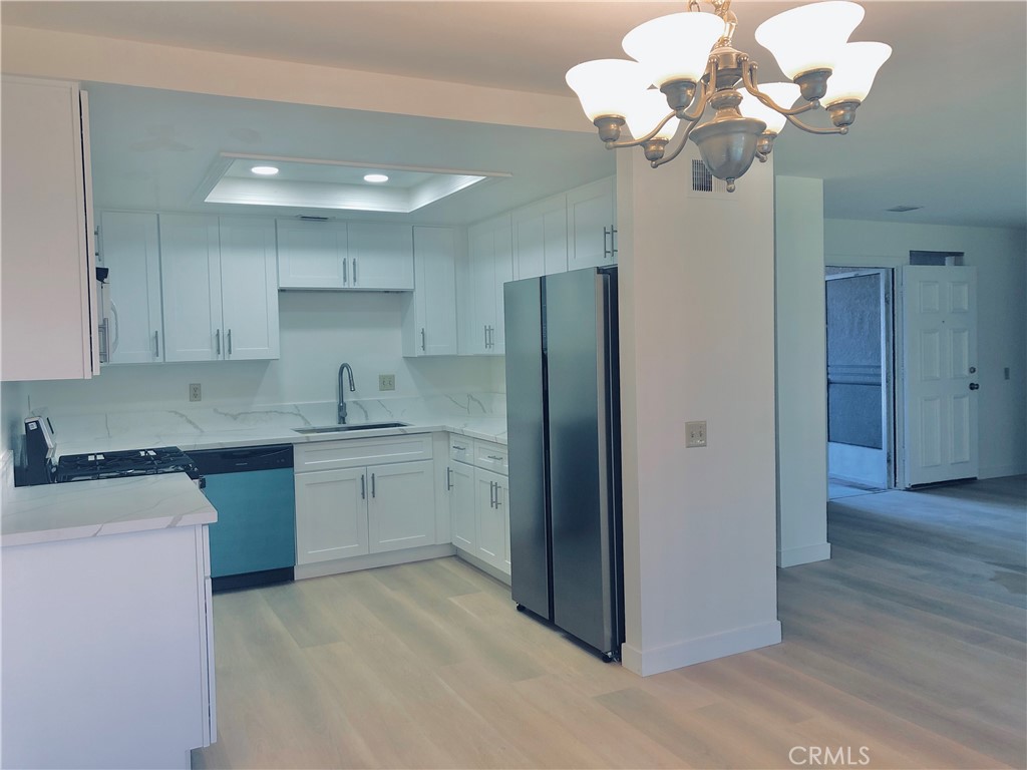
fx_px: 831
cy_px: 385
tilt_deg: -2.4
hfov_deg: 63.4
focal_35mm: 28
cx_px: 514
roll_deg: +2.2
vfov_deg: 49.7
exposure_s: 1/40
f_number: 1.8
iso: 25
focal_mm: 4
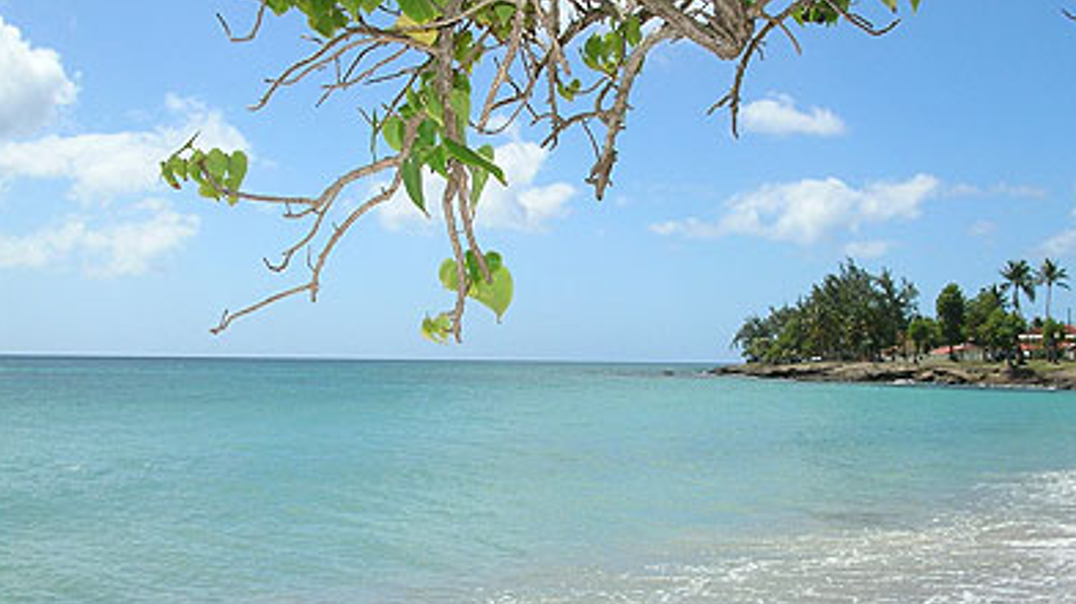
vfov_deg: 26.4
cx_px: 607
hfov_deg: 45.4
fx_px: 1283
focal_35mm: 45
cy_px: 391
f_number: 3.7
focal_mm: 6
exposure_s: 1/1350
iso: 71
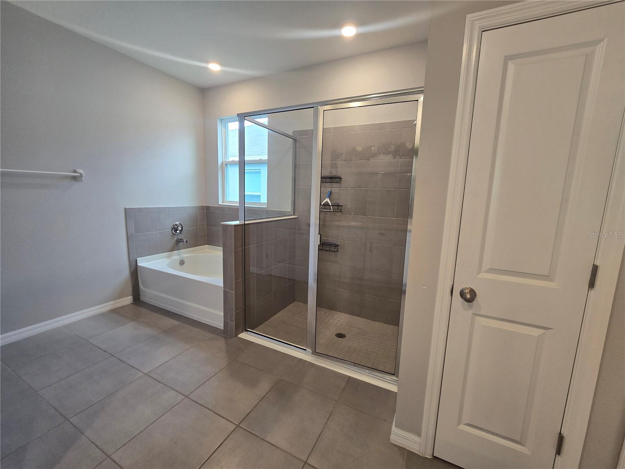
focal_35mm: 13
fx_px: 235
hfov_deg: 106.2
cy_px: 234
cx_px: 312
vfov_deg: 89.9
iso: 125
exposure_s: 1/60
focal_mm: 2.2
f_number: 2.2
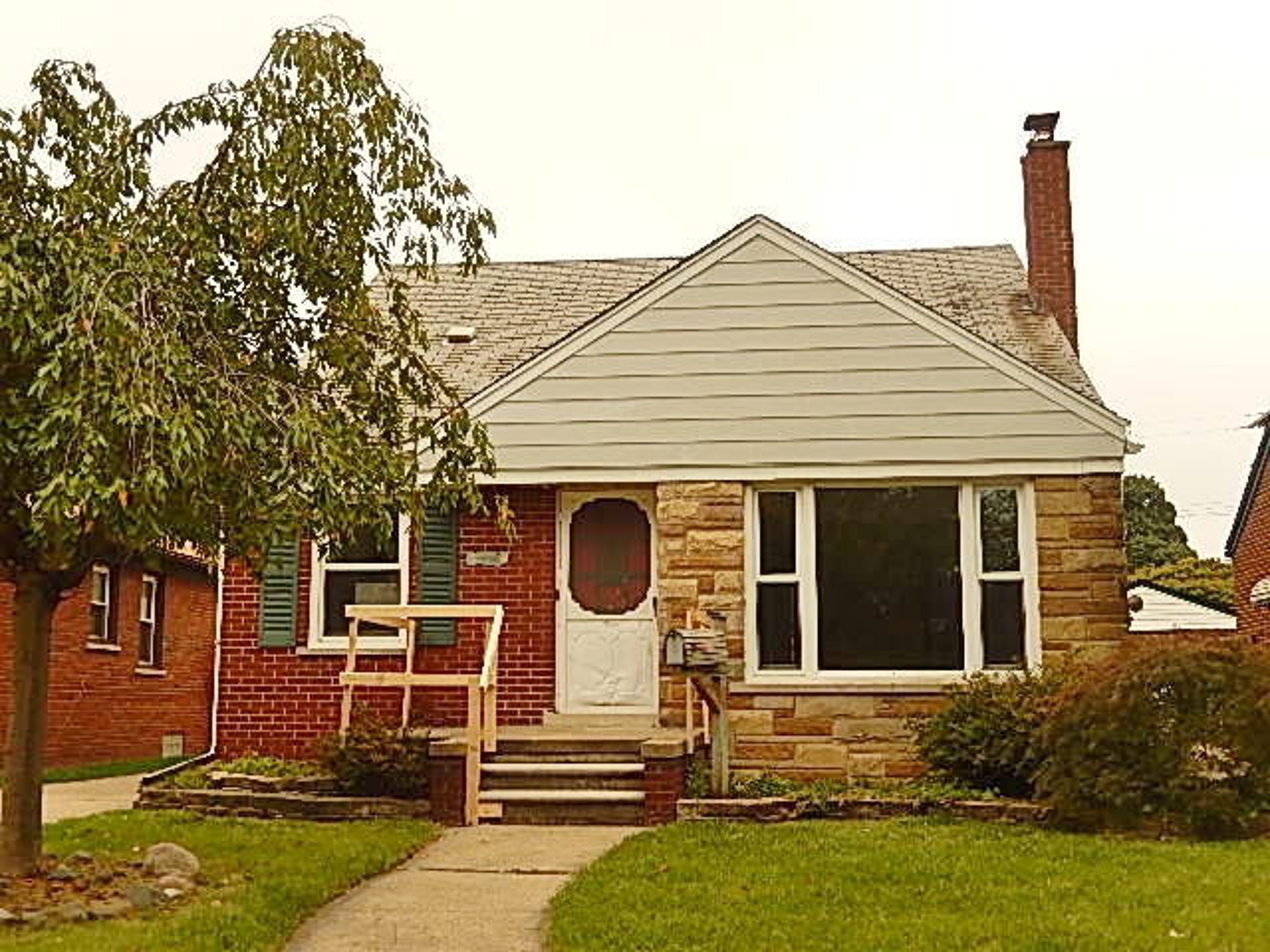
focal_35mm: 41
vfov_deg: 35.1
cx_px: 635
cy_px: 476
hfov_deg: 45.8
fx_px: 1504
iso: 125
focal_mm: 7.3
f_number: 4.2
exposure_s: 1/400
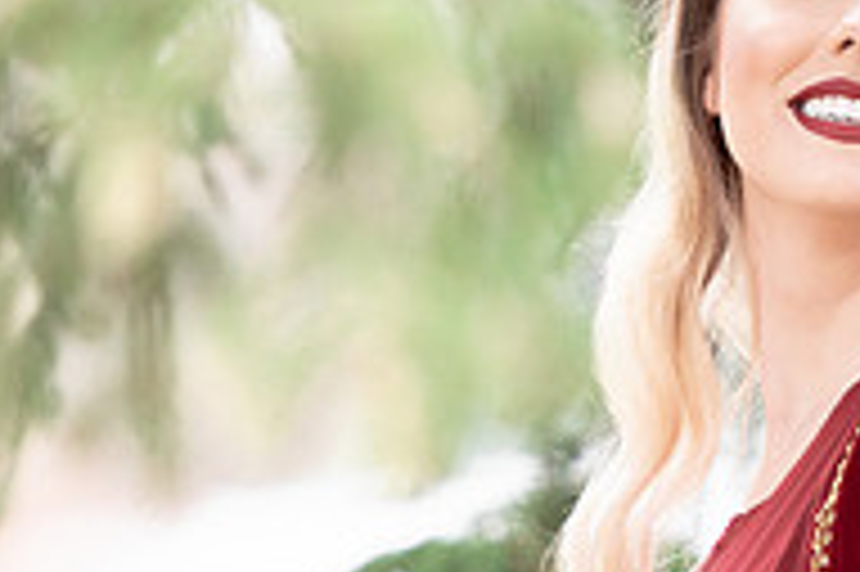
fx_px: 12674
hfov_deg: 3.9
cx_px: 815
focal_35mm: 531
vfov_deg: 2.6
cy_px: 351
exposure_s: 1/125
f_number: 2.8
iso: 1000
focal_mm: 175
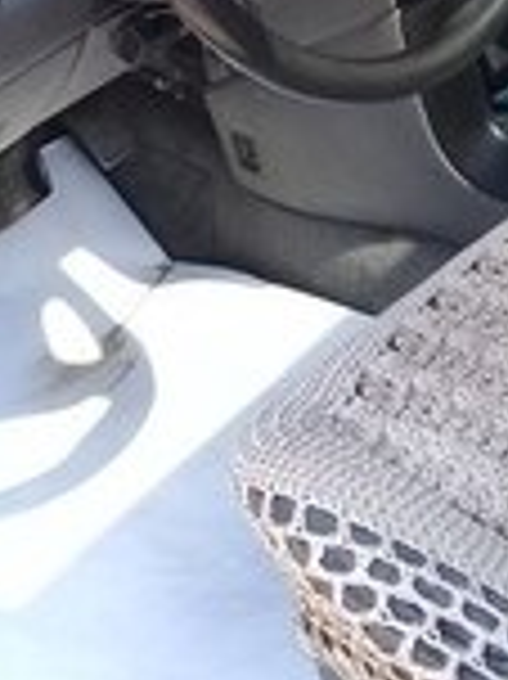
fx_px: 1999
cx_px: 400
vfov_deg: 18.0
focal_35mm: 102
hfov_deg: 14.4
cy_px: -212
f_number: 2.2
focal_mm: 3.3
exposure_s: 1/132
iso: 50
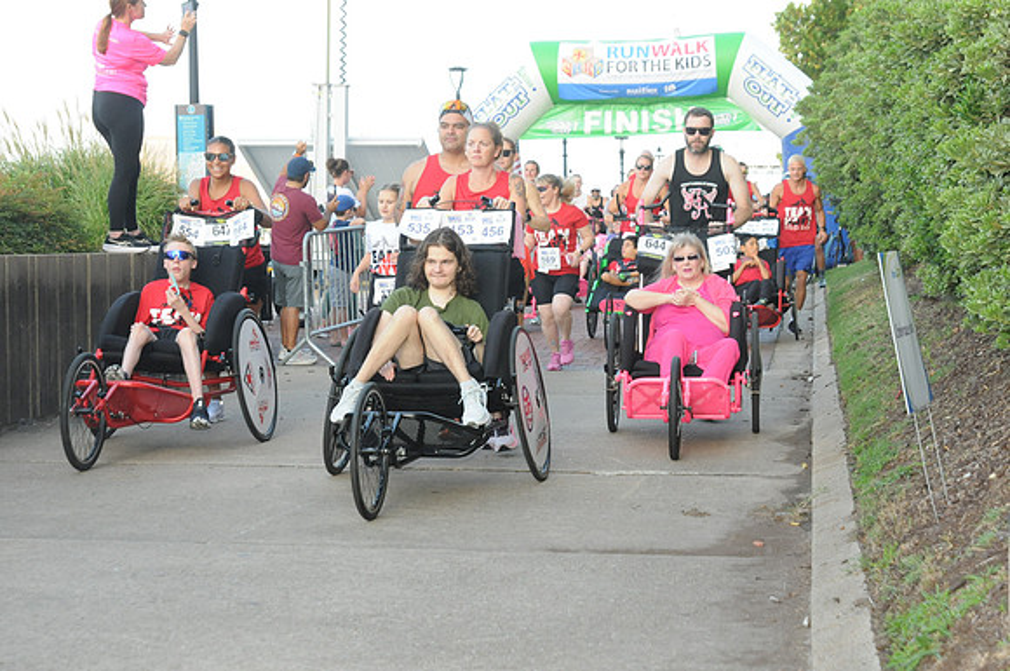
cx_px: 505
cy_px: 336
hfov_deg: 28.1
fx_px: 2017
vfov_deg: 18.9
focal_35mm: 72
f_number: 7.1
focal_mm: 48
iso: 800
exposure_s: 1/250
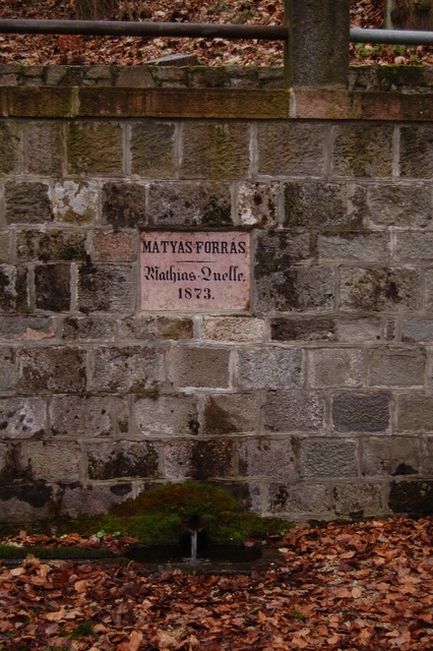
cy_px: 326
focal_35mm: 48
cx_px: 216
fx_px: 867
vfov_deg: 41.1
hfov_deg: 28.0
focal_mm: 32
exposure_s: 1/15
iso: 200
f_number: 4.5
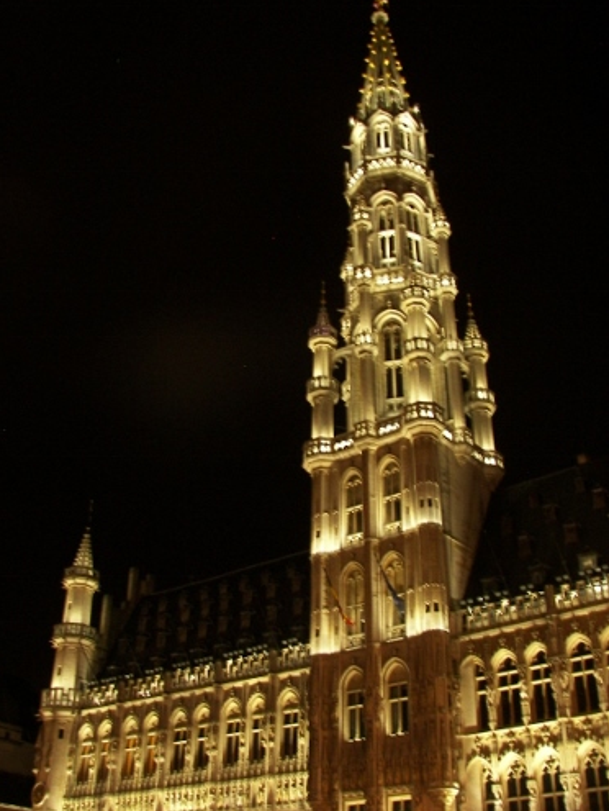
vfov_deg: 46.8
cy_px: 419
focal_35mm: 40
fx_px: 937
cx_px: 292
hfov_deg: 36.0
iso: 100
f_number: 2.8
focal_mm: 6
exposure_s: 1/2
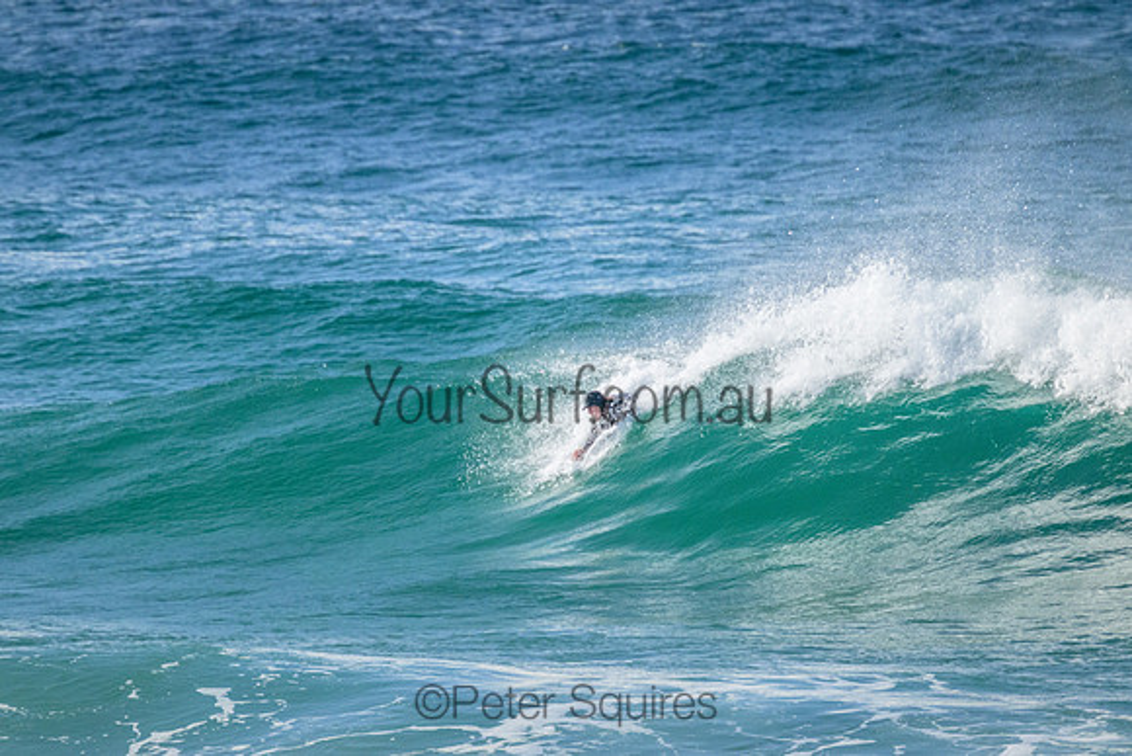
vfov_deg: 1.7
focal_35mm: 800
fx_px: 25160
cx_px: 566
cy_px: 378
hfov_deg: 2.6
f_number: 11
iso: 3600
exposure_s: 1/1600
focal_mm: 800
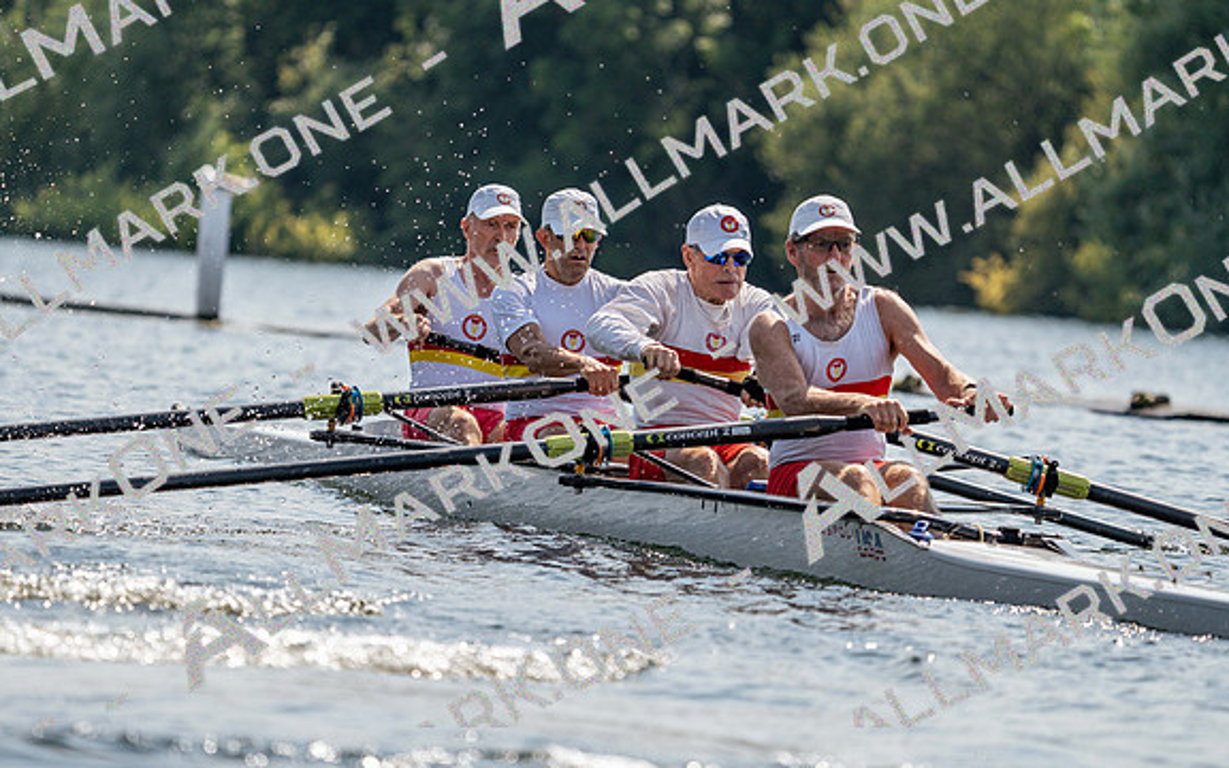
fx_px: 10618
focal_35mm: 317
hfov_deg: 6.6
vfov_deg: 4.1
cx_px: 614
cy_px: 362
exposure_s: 1/1600
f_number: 5.6
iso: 200
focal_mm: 309
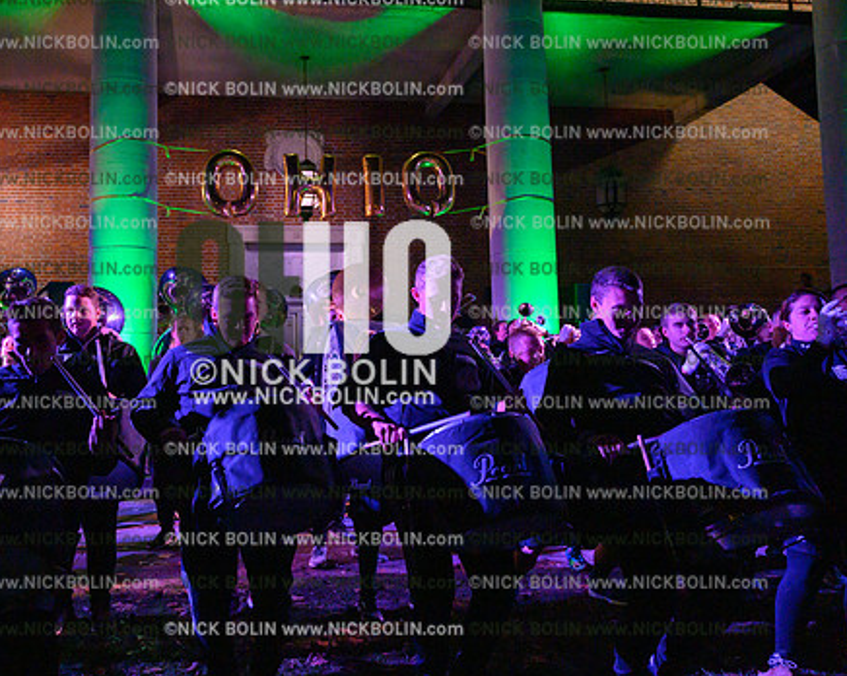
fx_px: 751
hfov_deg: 58.0
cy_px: 314
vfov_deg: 48.4
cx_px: 313
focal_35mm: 30
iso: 12800
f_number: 4
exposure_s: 1/500
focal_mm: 24
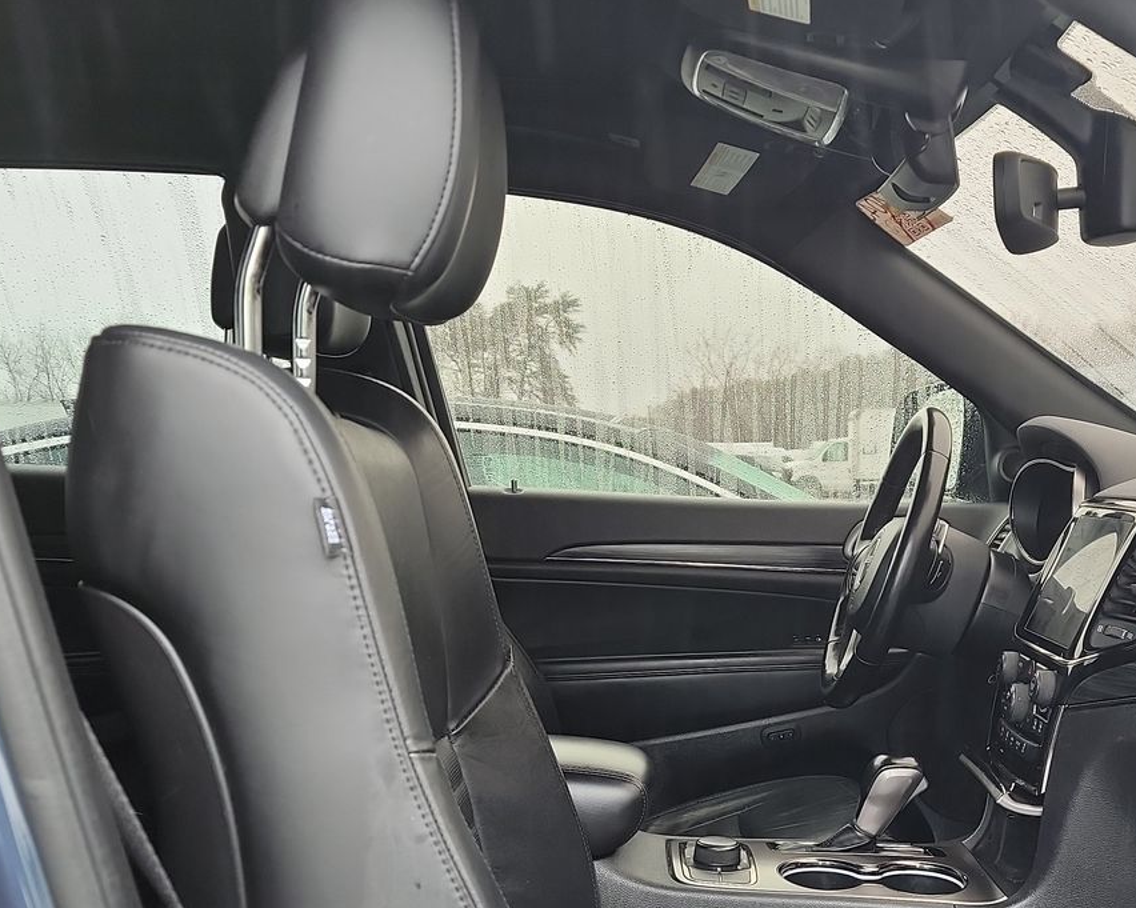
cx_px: 857
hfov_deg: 40.8
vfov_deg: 32.6
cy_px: 793
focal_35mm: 44
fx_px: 1479
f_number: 1.8
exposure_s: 1/59
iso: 97
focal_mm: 6.7
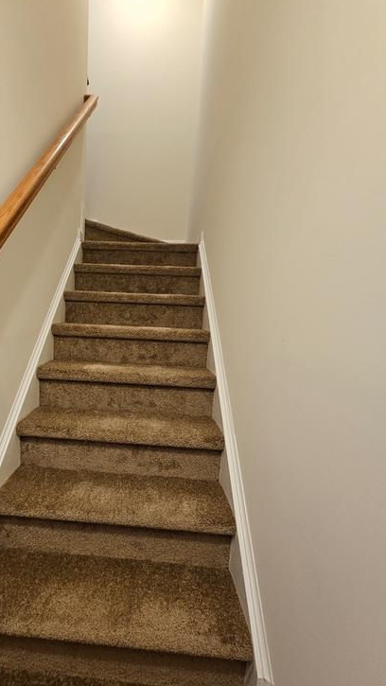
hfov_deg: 68.7
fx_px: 273
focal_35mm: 15
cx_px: 132
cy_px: 359
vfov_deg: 102.9
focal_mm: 2.2
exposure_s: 1/40
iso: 320
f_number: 2.2
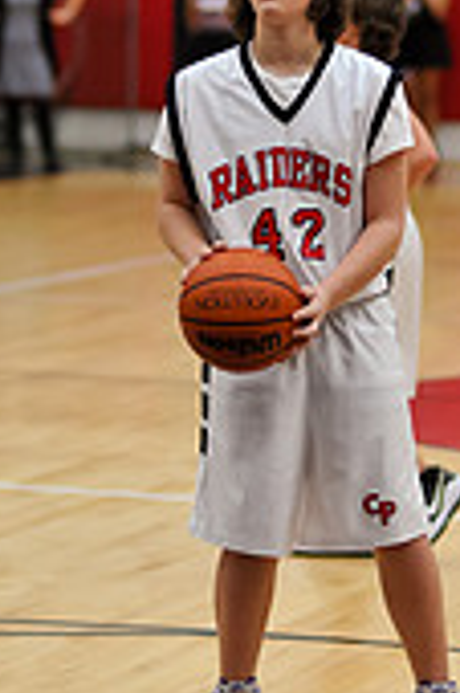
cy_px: 216
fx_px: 4321
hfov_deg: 6.1
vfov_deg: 9.1
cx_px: 283
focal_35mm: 225
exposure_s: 1/500
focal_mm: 85
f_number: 2
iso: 1000
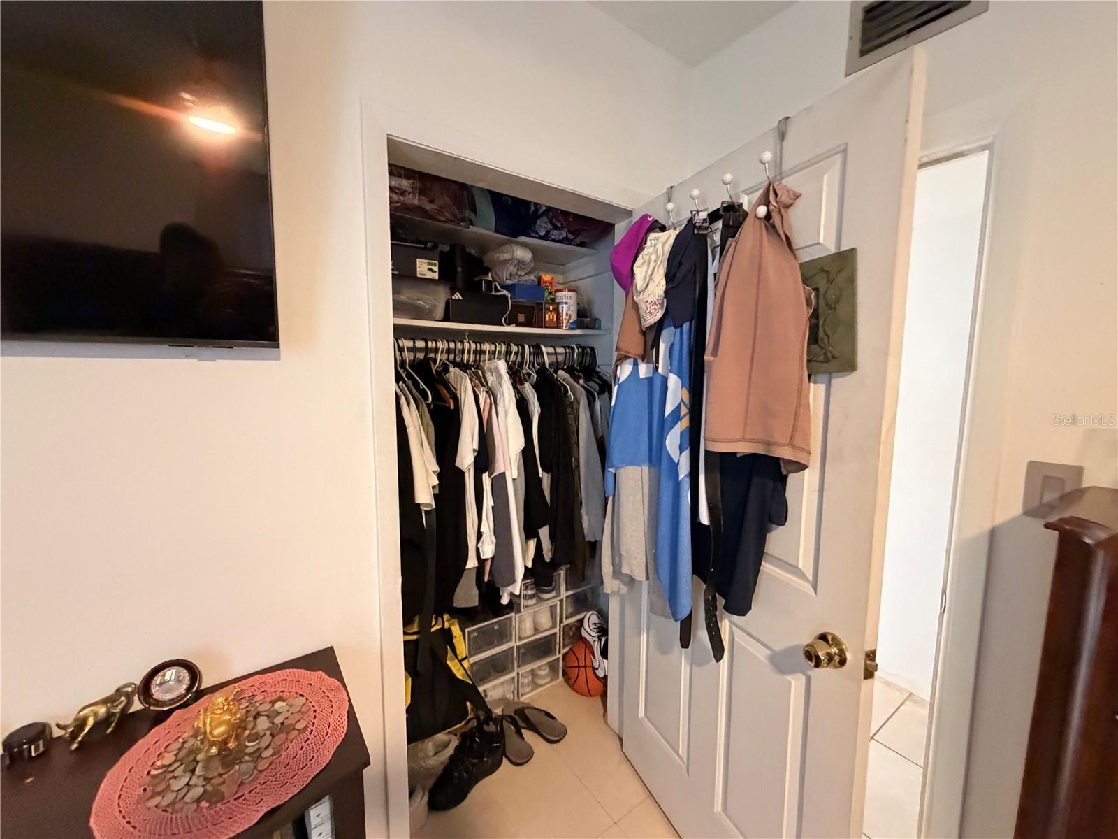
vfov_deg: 85.7
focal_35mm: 14
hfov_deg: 102.1
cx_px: 559
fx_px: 452
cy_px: 420
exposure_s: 1/60
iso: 800
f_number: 2.2
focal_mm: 2.22
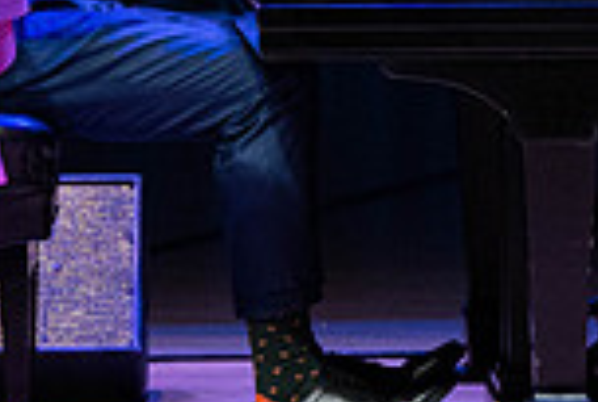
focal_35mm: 1352
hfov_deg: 1.5
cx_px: -429
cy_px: -79
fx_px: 22502
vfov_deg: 1.0
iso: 4000
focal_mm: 309
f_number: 5.6
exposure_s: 1/250
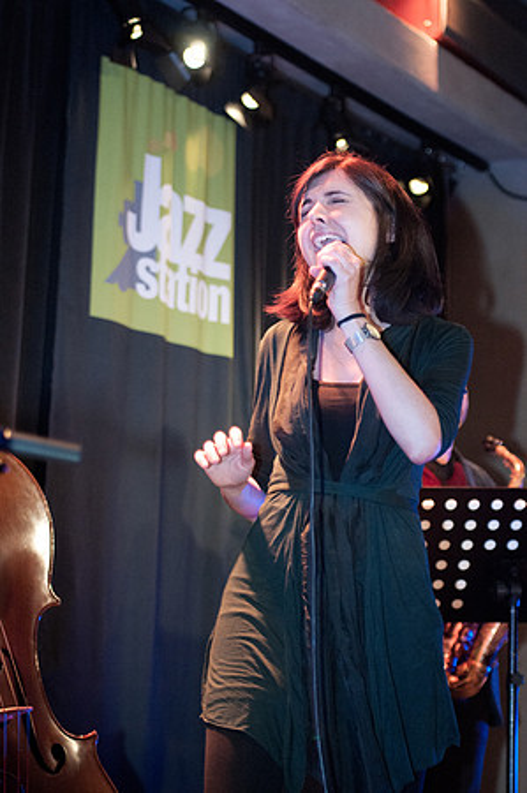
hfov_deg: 14.7
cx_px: 264
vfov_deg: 21.9
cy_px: 396
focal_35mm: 93
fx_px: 2047
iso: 800
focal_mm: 62
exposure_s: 1/80
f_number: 2.8
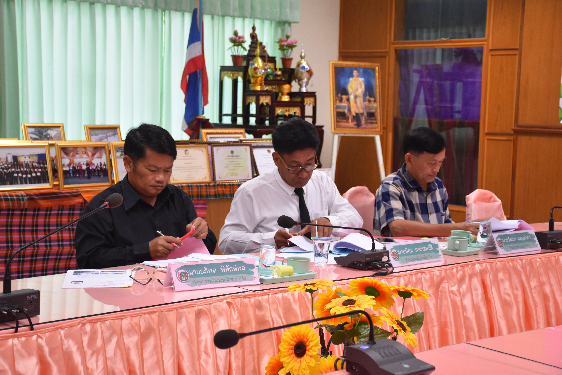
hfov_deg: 29.9
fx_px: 1054
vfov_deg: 20.2
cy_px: 188
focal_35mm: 68
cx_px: 281
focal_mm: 45
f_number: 4.5
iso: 800
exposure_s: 1/60
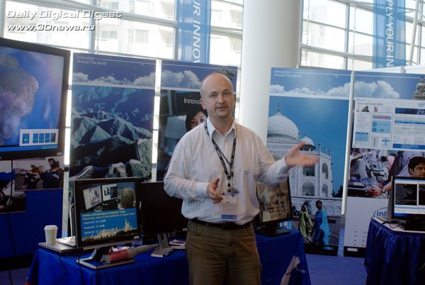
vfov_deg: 32.0
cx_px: 212
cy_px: 142
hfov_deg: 46.3
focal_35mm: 42
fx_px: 497
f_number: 5
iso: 100
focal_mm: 28
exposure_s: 1/60
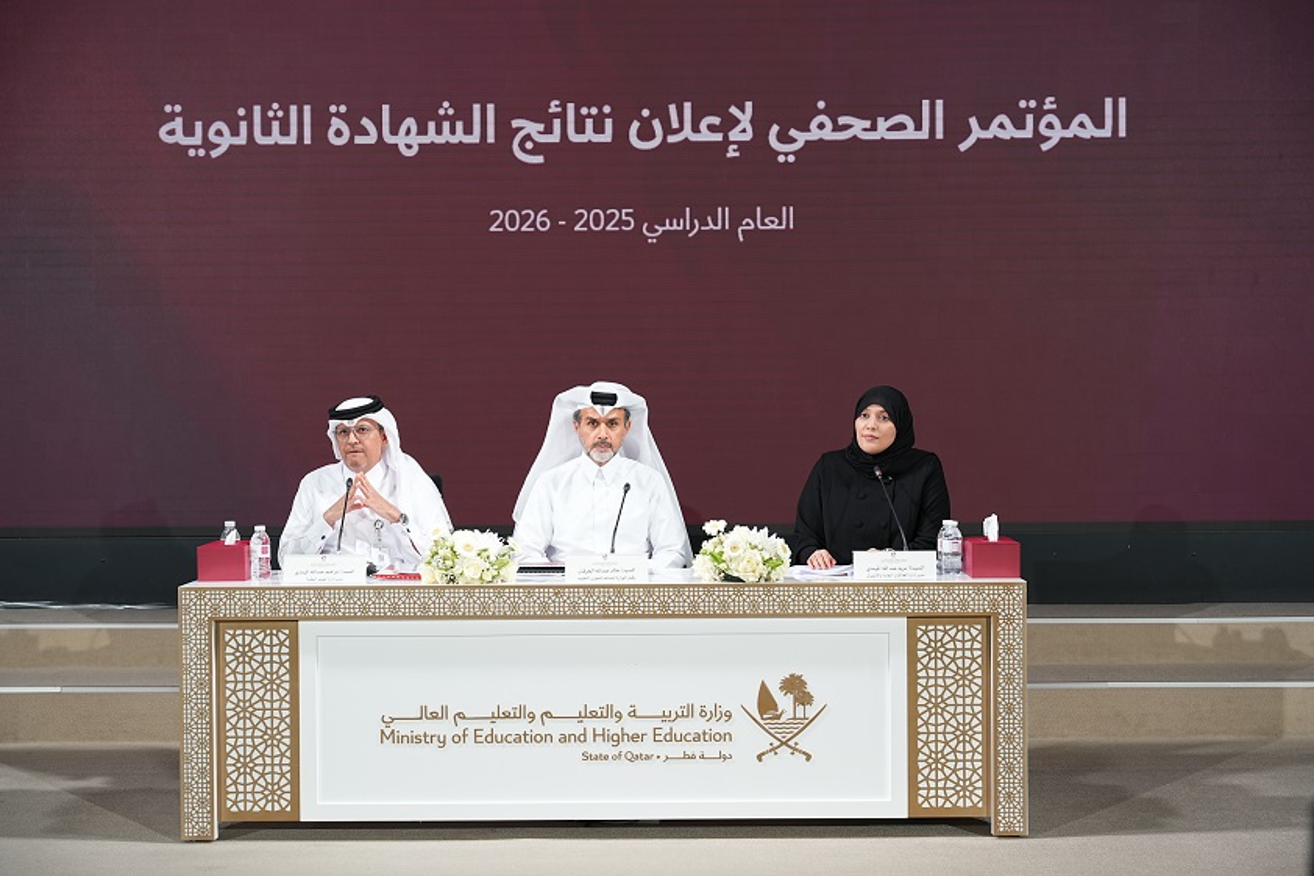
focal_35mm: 57
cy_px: 438
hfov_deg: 35.0
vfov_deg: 23.7
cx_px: 657
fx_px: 2084
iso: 500
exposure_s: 1/160
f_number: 4
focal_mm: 57.1
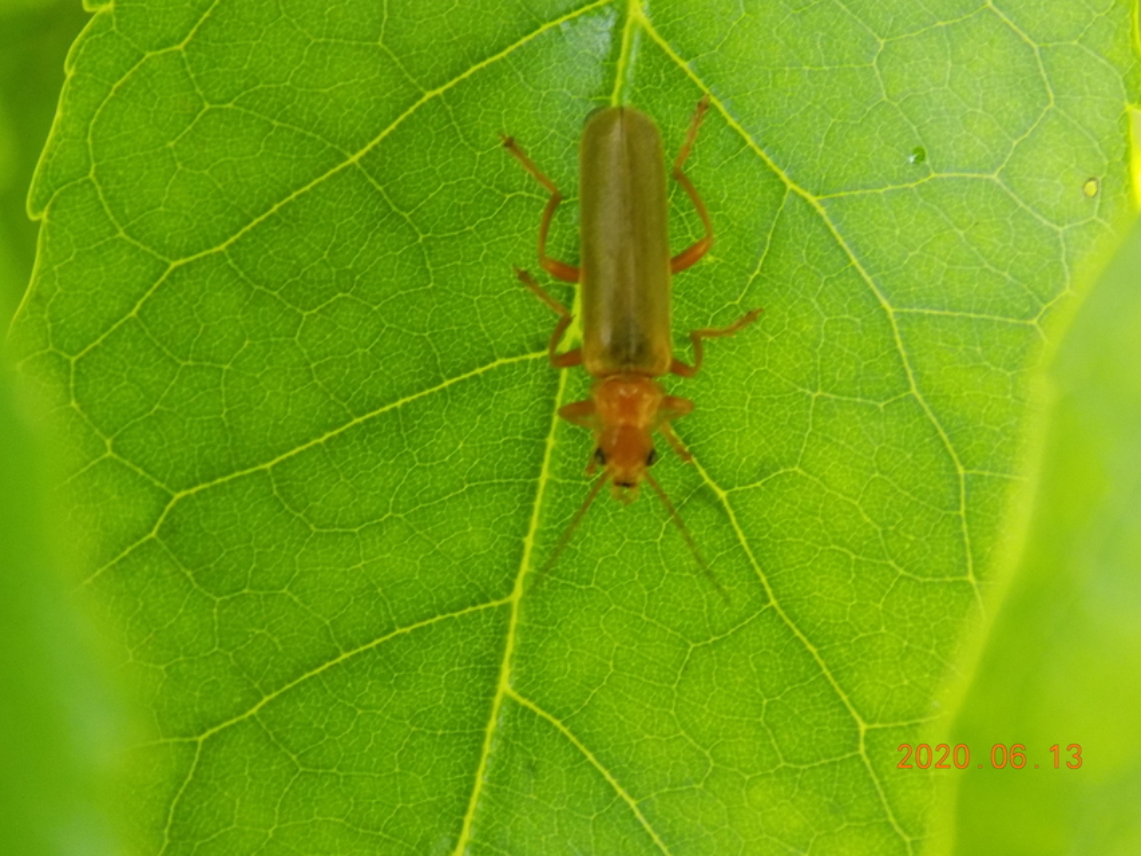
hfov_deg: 16.7
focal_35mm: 118
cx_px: 570
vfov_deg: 12.6
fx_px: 3890
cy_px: 428
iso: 400
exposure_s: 1/25
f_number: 4.8
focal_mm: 20.9
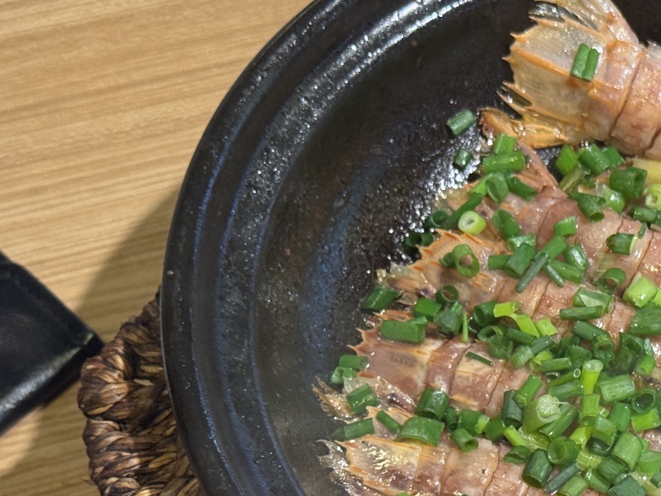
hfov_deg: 19.4
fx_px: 1872
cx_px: 663
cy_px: 332
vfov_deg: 15.1
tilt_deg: -61.0
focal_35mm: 98
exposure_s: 1/60
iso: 250
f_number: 1.78
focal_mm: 6.76
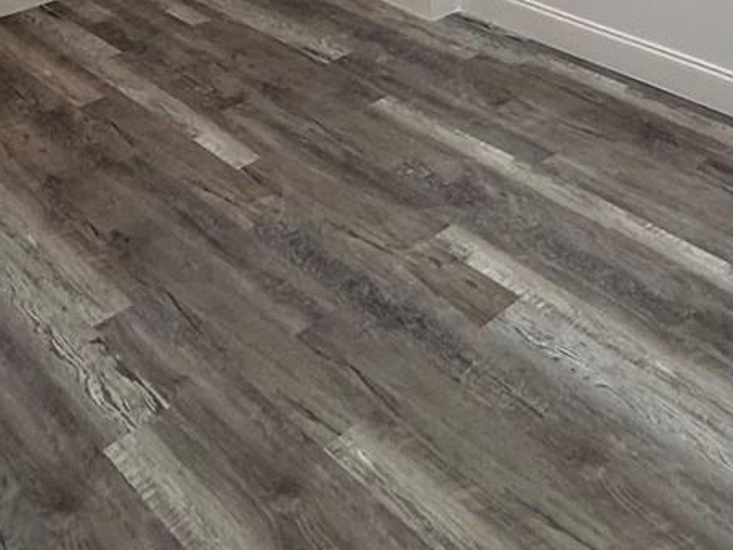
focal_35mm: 49
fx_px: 1038
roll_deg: +0.4
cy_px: -322
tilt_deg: -4.0
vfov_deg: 22.8
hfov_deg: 38.9
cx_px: 388
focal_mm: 2.22
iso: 160
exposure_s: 1/120
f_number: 2.2
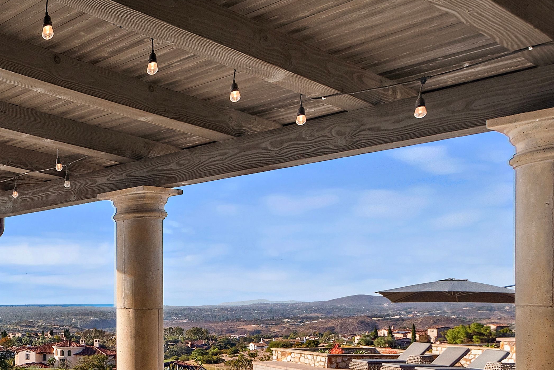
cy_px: 311
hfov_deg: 34.6
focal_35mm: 43
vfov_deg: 30.2
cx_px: -135
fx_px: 662
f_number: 7.1
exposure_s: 1/80
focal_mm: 15
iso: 160
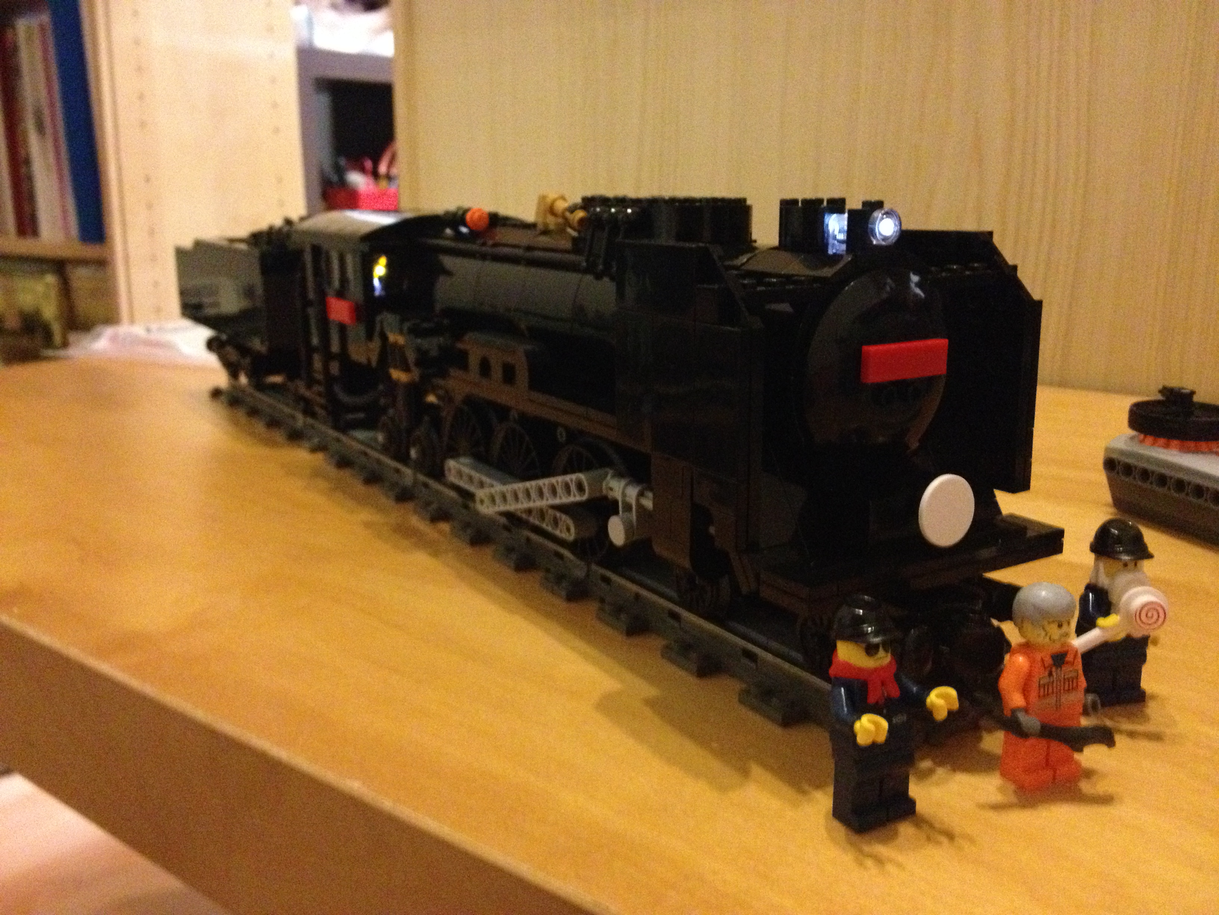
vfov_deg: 40.7
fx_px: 1233
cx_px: 610
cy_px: 458
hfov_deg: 52.6
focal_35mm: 35
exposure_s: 1/15
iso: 800
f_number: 2.4
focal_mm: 4.28
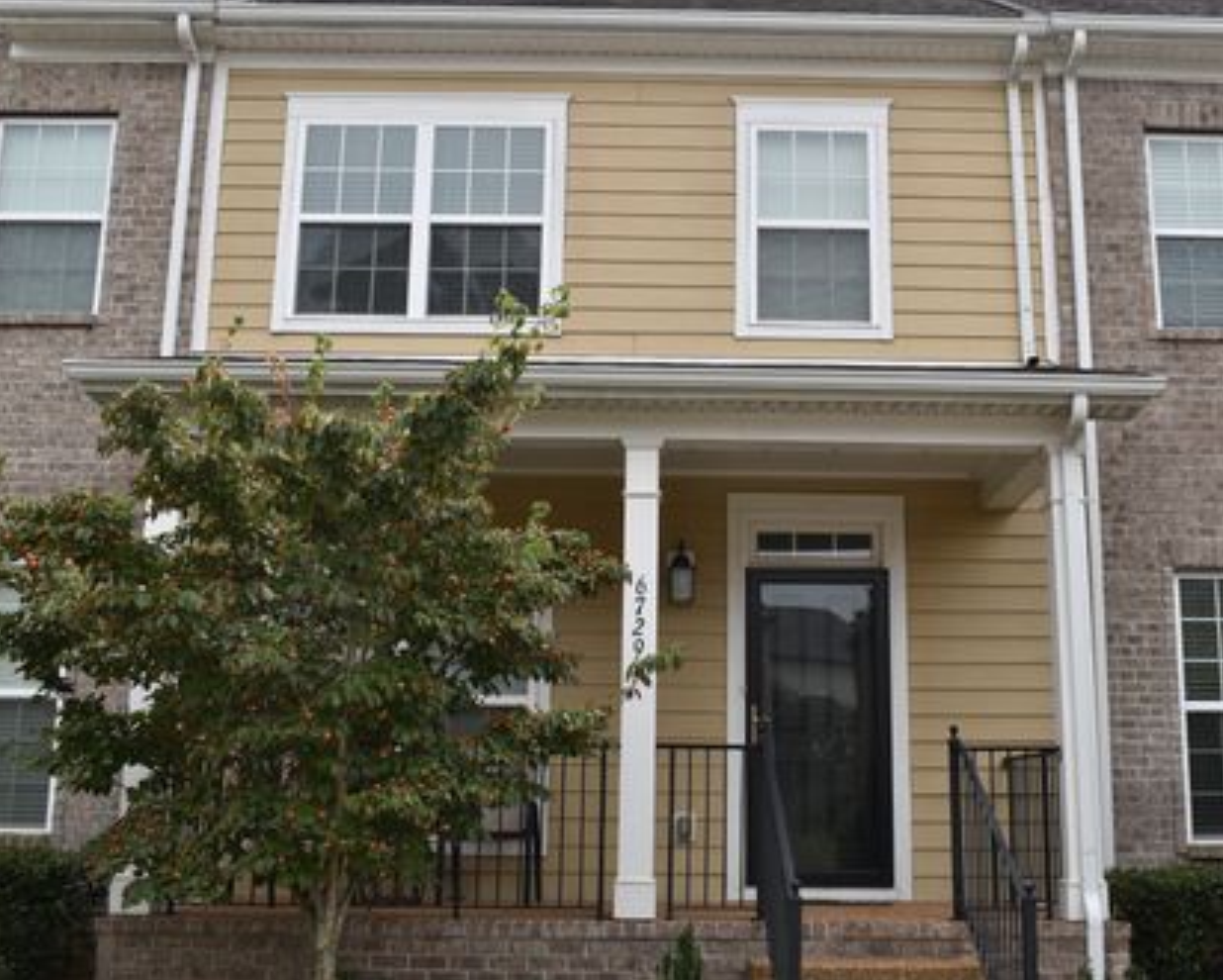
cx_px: 686
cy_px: 491
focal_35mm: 41
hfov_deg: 44.7
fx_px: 1485
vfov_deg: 36.5
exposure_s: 1/200
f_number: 7.1
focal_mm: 24
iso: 100
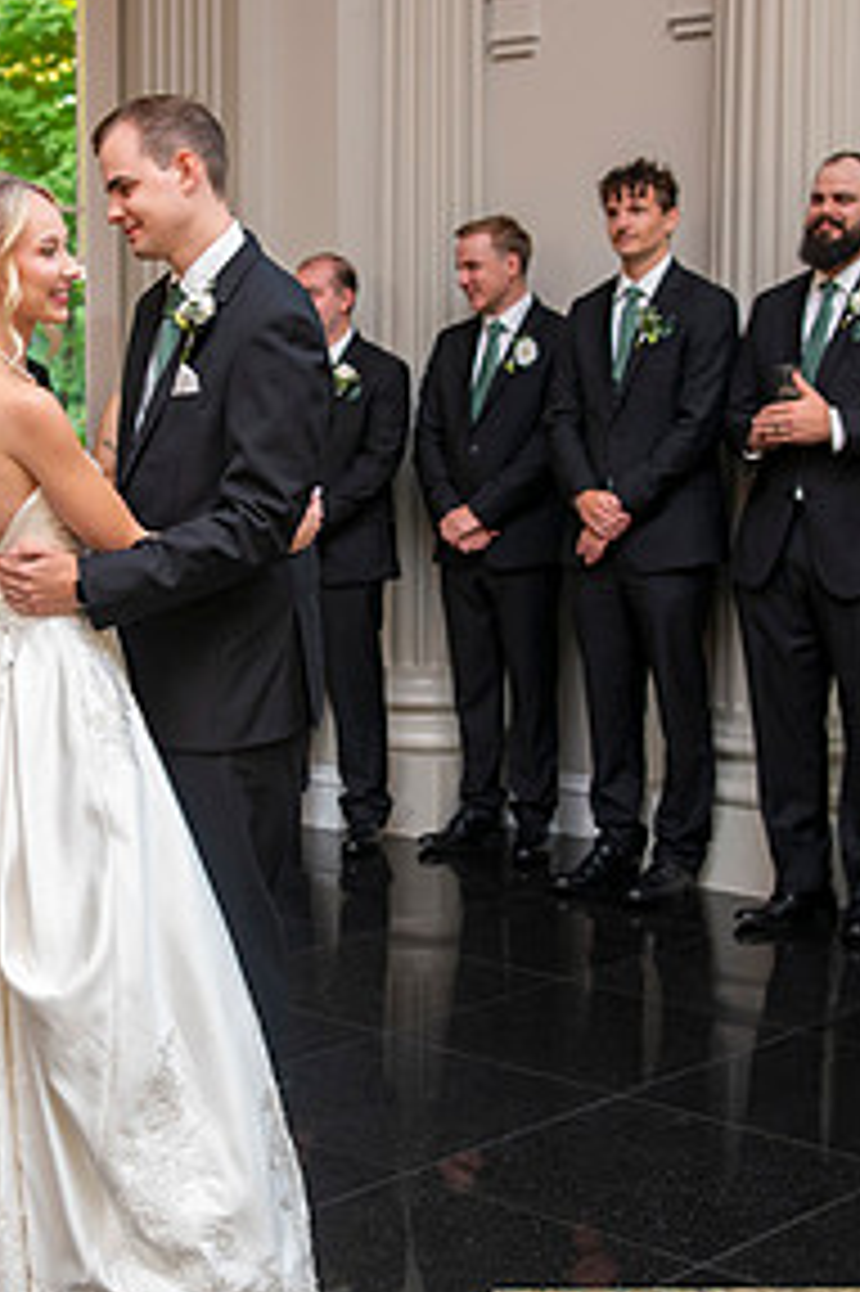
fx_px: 2439
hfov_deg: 19.9
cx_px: 261
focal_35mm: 68
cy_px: 563
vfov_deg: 29.6
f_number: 2.8
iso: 800
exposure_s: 1/100
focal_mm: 32
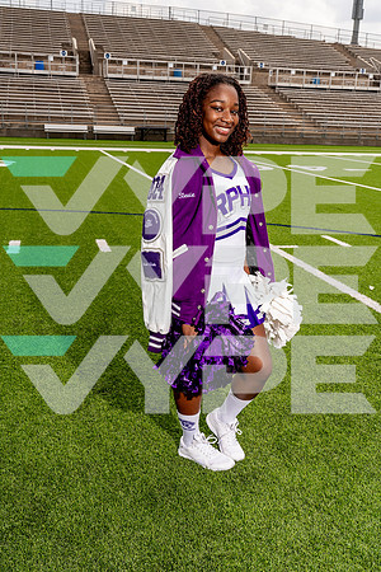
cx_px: 190
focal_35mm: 37
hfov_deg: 35.9
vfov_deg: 51.9
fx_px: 587
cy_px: 286
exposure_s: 1/250
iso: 100
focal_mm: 37
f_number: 8
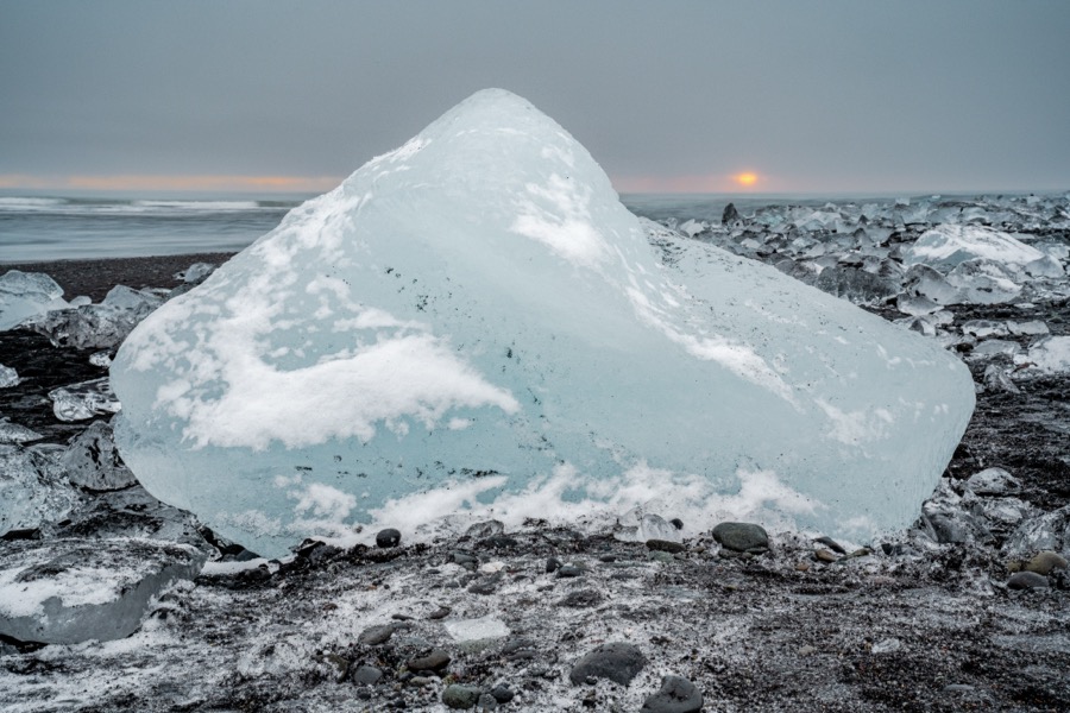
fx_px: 1605
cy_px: 356
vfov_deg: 25.1
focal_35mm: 54
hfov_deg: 36.9
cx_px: 535
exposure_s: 1.3
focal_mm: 54
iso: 500
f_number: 22
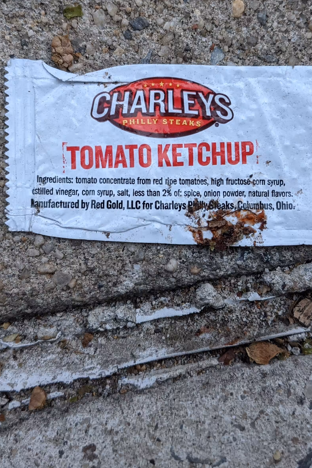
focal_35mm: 48
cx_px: 168
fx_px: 624
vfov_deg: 40.8
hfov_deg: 28.1
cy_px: 174
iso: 56
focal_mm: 4.38
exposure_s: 1/239
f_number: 1.73
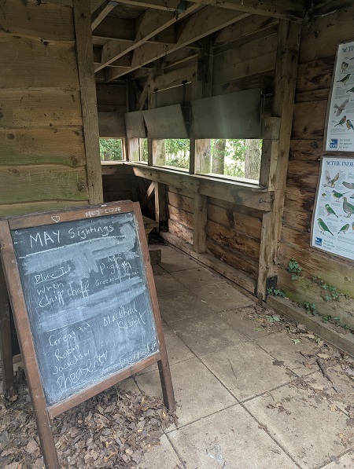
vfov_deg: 71.5
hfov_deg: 57.0
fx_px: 326
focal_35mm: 24
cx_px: 177
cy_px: 234
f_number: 1.85
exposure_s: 1/24.1
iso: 63
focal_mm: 6.81
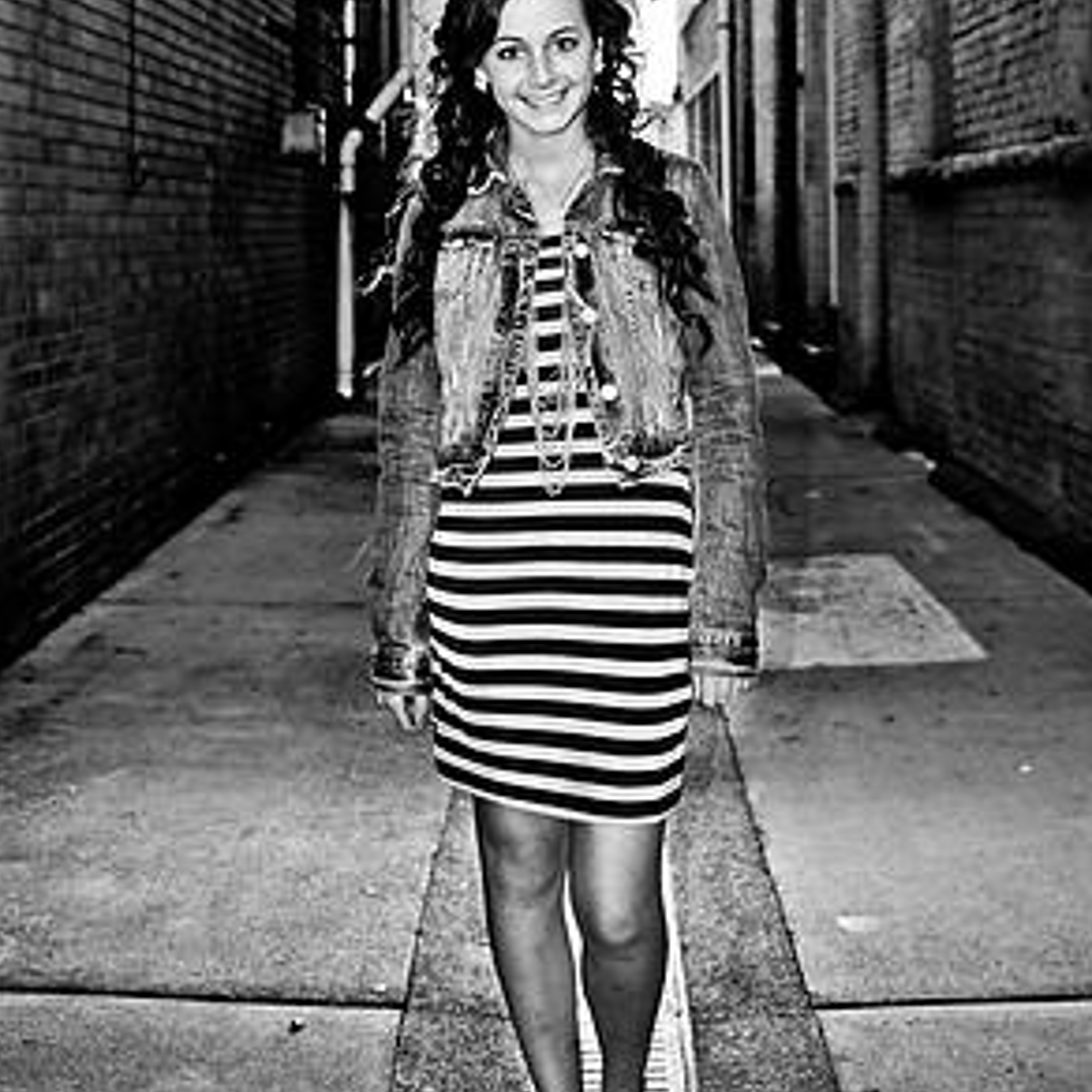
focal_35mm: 47
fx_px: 1677
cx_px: 553
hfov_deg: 36.1
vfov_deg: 35.6
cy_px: 337
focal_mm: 24
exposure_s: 1/320
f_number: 2.8
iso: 200
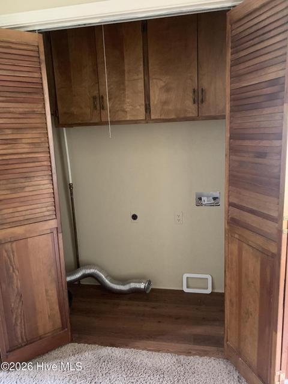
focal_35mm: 26
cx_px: 144
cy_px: 192
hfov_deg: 53.1
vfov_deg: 67.3
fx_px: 288
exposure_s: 1/30
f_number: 1.8
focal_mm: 4.25
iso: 640
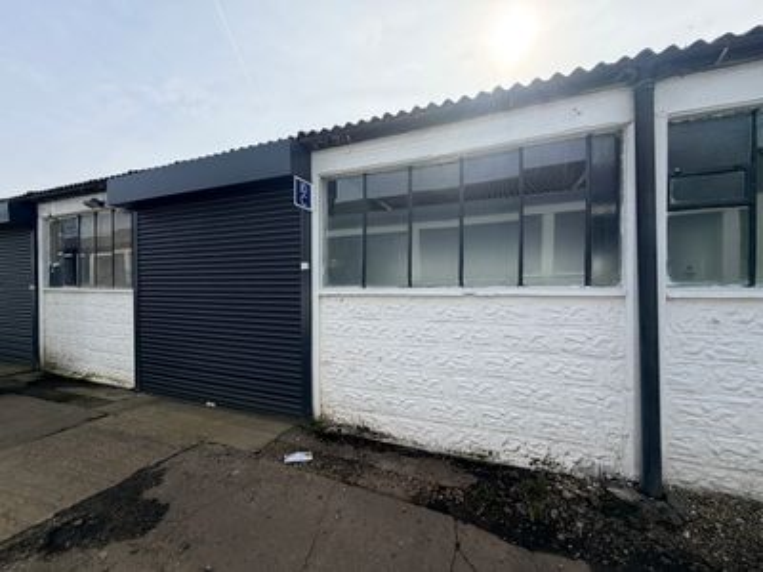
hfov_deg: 102.1
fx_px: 309
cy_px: 286
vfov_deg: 85.7
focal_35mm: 14
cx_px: 382
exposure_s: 1/955
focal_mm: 2.22
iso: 32
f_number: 2.2
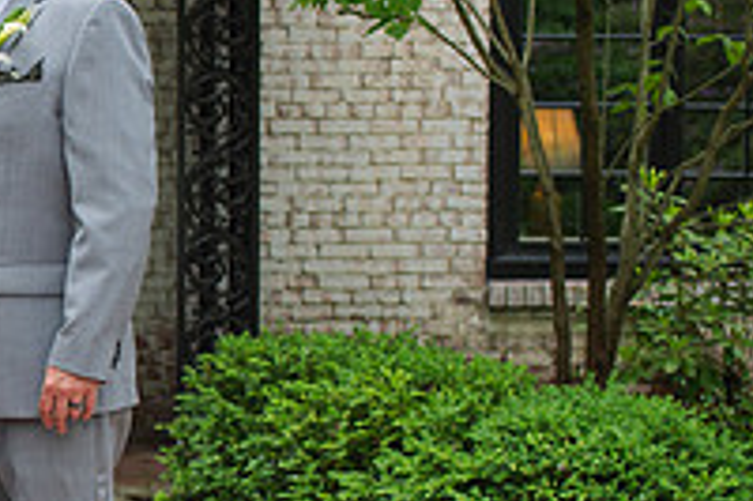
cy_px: 323
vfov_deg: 11.3
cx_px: -313
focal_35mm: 121
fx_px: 2529
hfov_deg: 15.8
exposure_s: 1/320
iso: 140
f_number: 3.2
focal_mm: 35
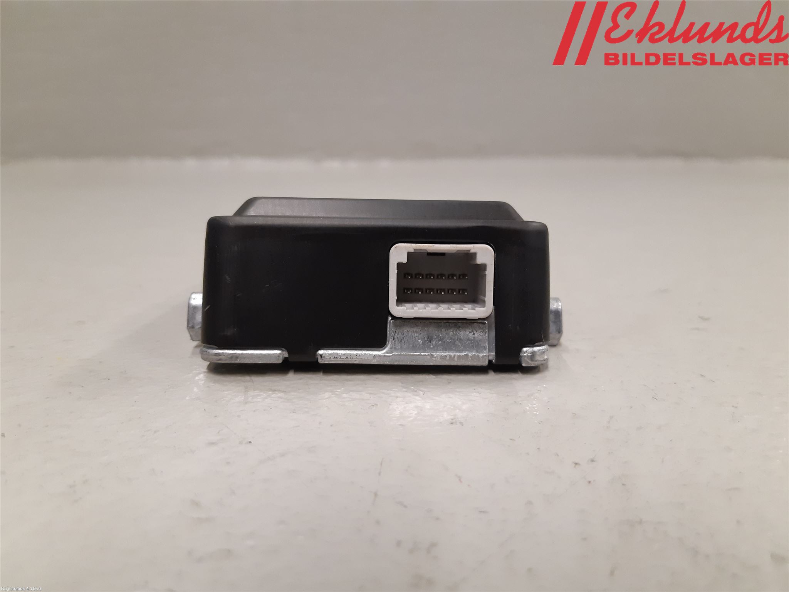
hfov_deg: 67.3
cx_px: 394
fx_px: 593
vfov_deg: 53.1
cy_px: 296
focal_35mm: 26
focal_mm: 3.93
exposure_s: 1/50
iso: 200
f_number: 1.7
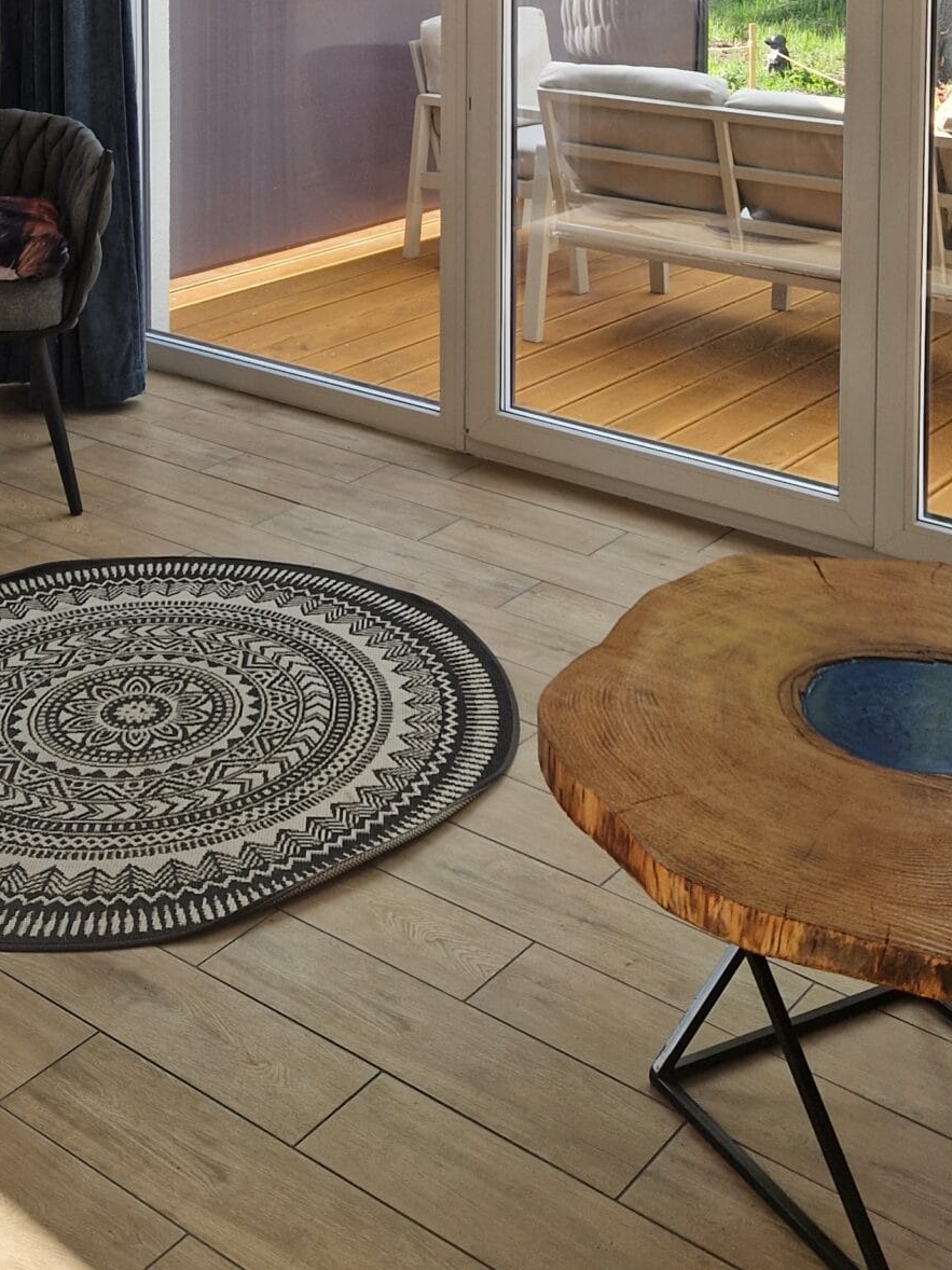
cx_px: 376
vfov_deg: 34.3
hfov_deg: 29.0
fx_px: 1834
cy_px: -34
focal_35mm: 50
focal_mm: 5.4
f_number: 1.8
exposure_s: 1/180
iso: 50
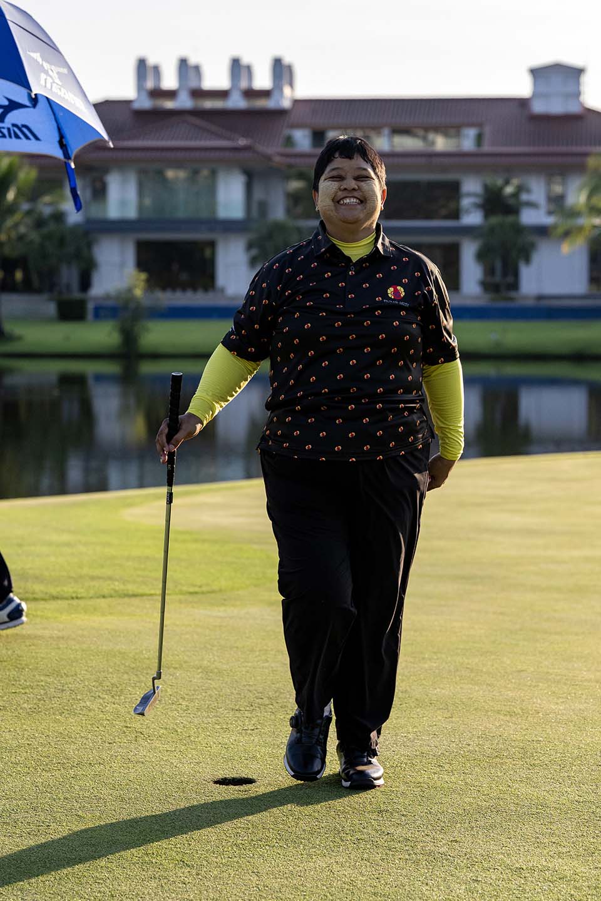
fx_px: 2178
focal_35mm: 87
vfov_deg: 23.4
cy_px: 450
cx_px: 300
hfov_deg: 15.7
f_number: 4.5
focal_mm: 87
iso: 1000
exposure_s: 1/2000
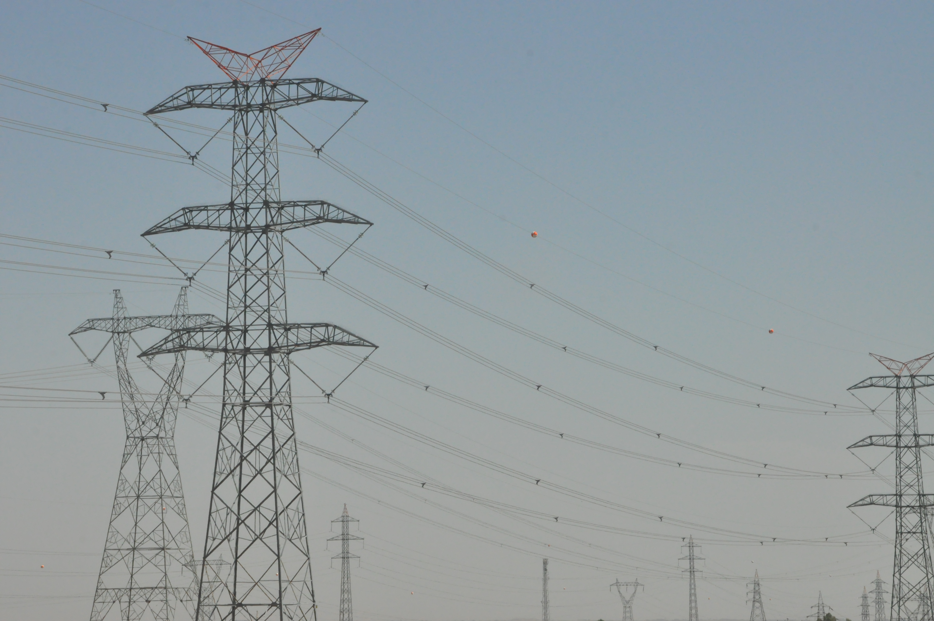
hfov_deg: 18.2
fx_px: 2915
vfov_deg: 12.1
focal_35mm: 112
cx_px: 467
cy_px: 310
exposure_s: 1/1250
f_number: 18
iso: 1600
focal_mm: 75
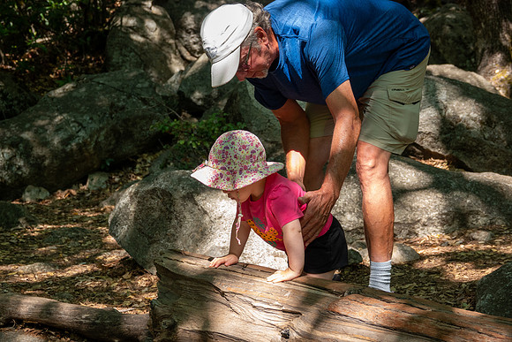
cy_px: 171
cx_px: 256
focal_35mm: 81
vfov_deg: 16.9
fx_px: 1152
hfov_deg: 25.1
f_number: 3.5
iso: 200
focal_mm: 29.69
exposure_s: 1/200
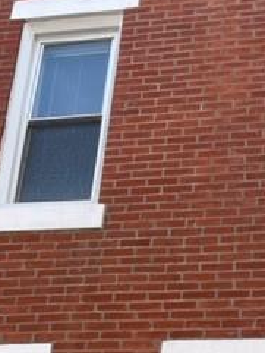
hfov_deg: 20.8
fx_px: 704
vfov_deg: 25.5
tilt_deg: +18.3
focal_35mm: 69
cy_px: 415
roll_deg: -1.8
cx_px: 243
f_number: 1.6
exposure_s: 1/718
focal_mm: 5.1
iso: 50
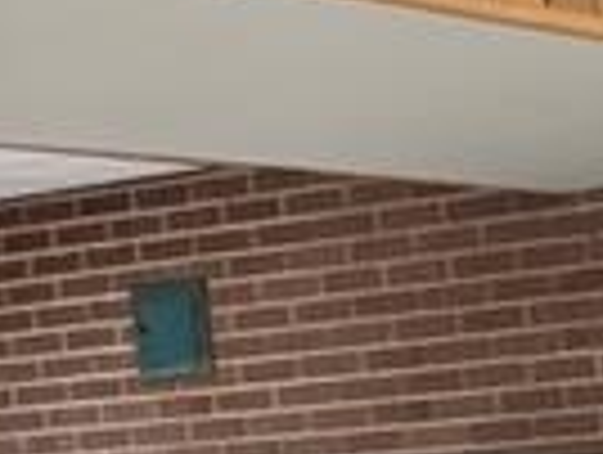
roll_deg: +3.5
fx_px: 2705
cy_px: 746
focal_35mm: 155
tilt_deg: -6.4
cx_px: 968
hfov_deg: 12.0
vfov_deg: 9.3
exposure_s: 1/60
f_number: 1.8
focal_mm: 4.25
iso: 80
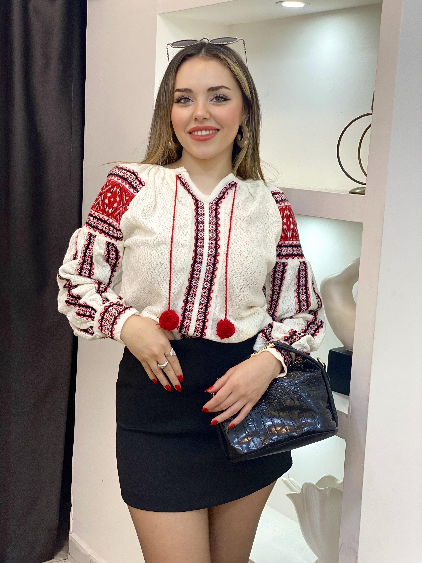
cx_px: 211
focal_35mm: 52
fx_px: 845
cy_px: 282
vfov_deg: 36.8
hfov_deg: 28.0
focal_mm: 6
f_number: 2
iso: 100
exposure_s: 1/100
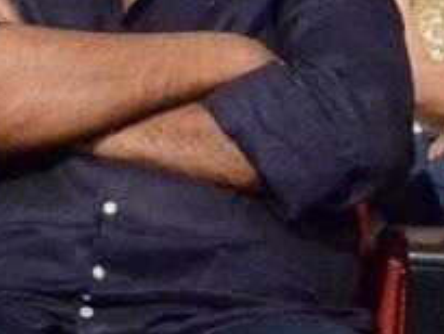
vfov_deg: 8.4
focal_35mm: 177
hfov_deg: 10.9
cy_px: 303
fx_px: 2269
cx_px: -132
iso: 8000
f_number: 6.3
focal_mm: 21
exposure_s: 1/100
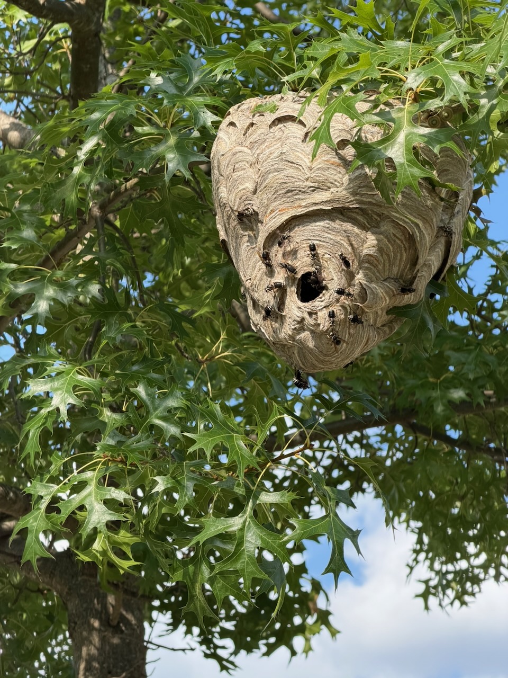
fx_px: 1957
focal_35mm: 100
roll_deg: +1.5
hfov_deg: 14.8
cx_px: 254
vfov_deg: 19.6
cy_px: 339
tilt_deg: +27.4
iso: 50
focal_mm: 16.89
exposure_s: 1/413
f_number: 2.8
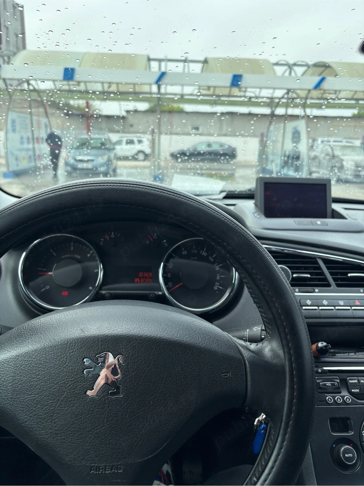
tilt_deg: -14.2
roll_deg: -1.8
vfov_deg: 67.3
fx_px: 365
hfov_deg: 53.0
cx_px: 182
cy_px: 243
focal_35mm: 26
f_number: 1.6
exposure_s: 1/1311
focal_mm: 5.96
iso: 64
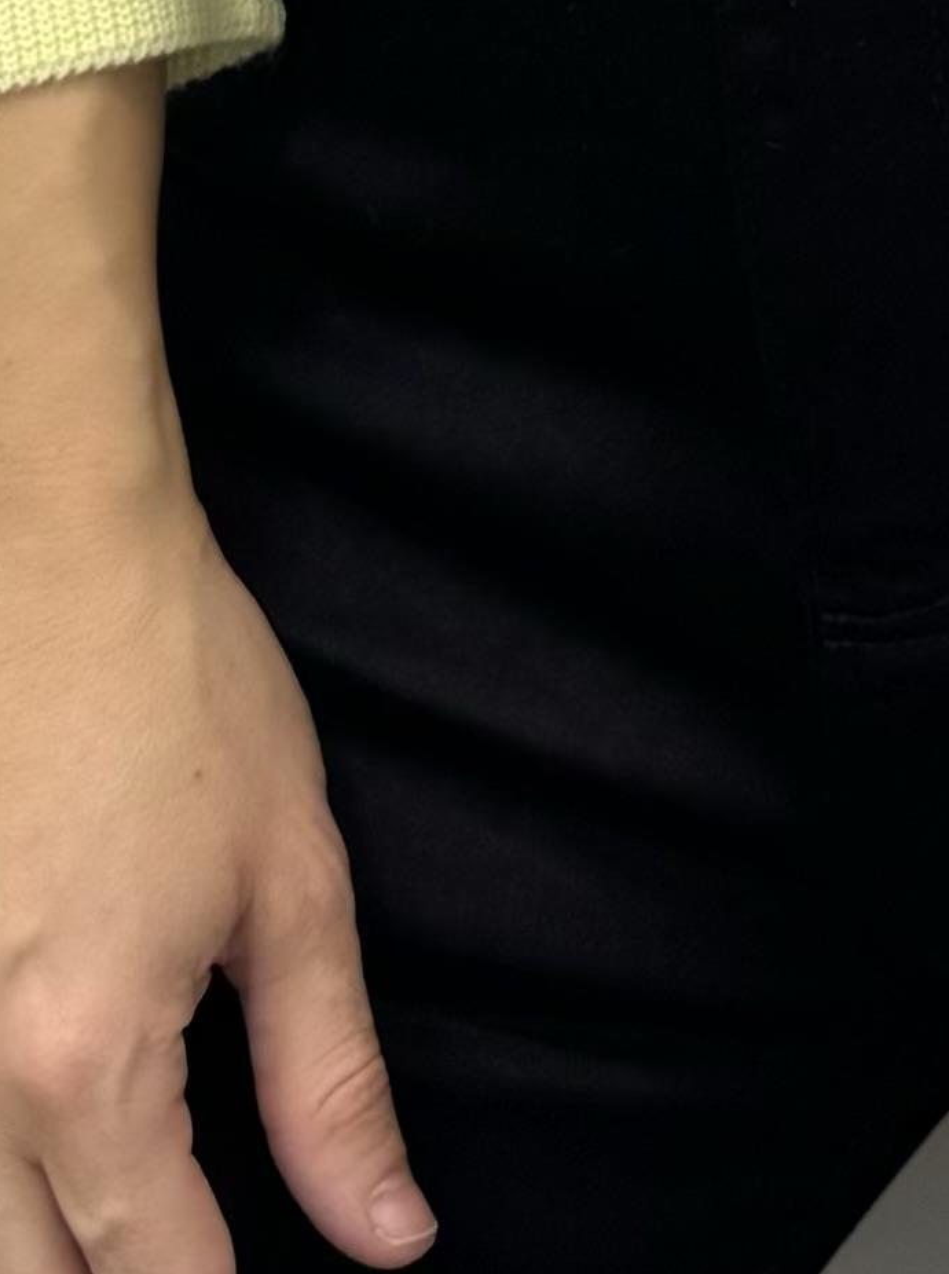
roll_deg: -1.1
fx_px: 5433
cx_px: 1159
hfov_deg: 9.8
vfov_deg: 11.5
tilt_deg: +1.0
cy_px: -1586
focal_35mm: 148
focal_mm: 6.76
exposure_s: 1/194
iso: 64
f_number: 1.78
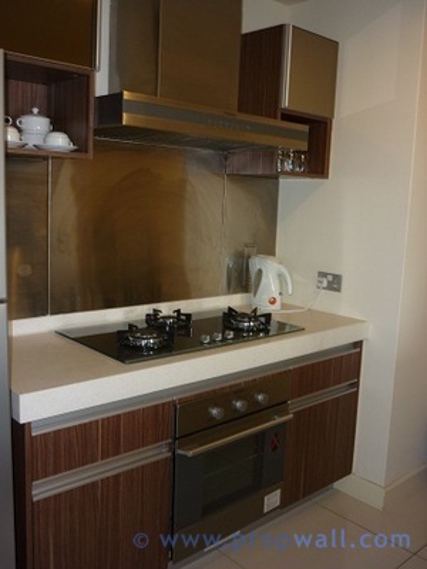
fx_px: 543
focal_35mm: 33
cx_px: 214
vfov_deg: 55.4
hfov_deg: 42.9
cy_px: 284
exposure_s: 1/30
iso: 100
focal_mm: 5.5
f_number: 2.8
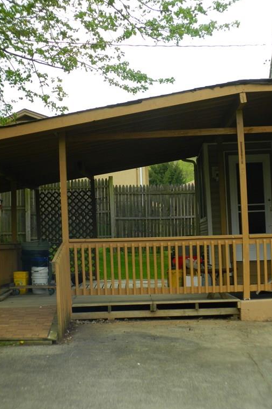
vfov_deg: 20.8
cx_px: 116
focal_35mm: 98
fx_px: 1111
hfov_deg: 14.0
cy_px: 205
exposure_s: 1/100
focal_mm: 12.6
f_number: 4
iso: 80
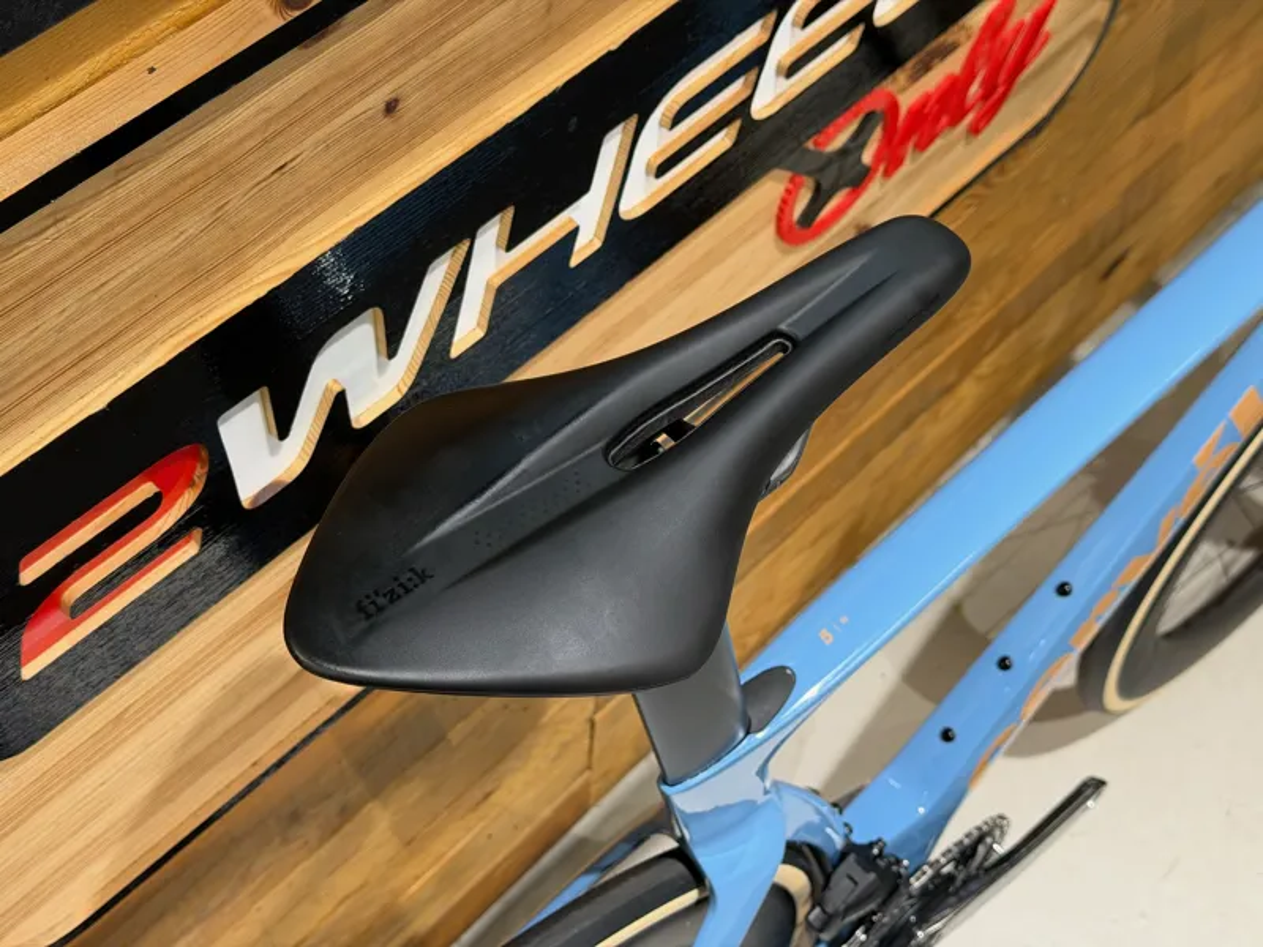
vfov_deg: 30.3
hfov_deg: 39.7
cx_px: 632
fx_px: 1751
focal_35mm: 48
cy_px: 474
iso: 125
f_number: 1.78
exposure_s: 1/50
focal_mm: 6.76
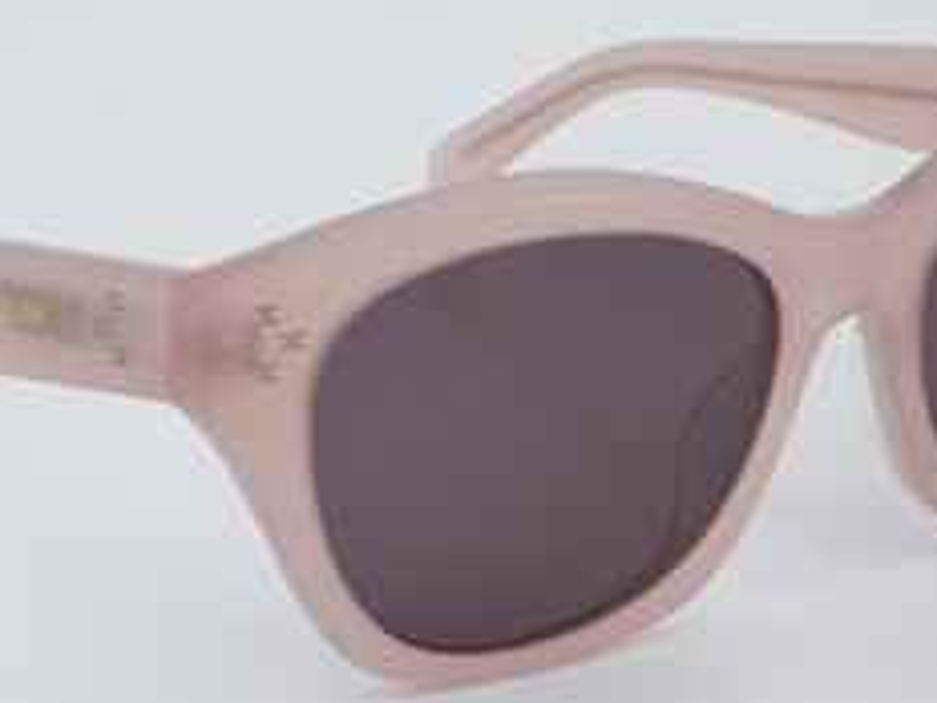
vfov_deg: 12.0
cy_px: 364
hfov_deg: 15.9
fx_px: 3356
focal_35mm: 124
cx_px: 481
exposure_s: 1/3
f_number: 32
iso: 100
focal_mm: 50
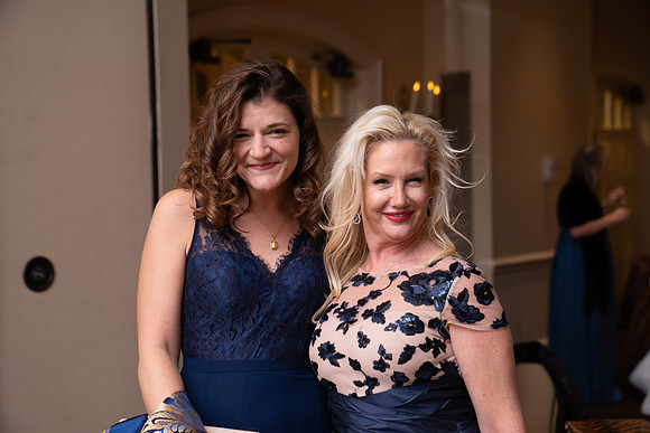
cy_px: 216
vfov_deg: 21.9
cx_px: 325
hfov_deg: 32.4
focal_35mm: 62
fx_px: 1120
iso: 800
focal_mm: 62
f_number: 3.5
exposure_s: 1/50
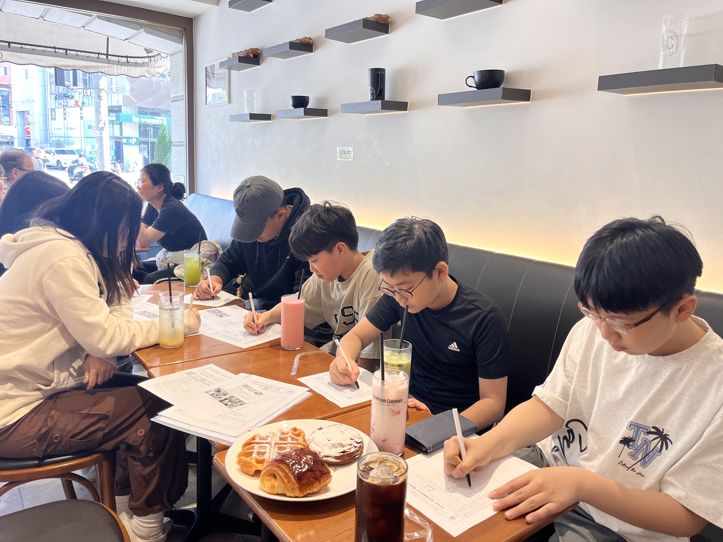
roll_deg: -2.4
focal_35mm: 26
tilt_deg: -8.3
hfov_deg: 67.3
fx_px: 543
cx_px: 362
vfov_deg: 53.1
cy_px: 271
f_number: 1.6
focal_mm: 5.1
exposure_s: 1/120
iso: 100
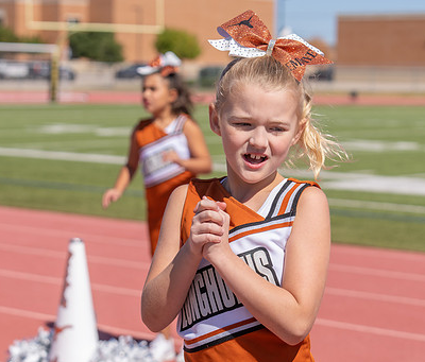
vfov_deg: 14.8
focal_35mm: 108
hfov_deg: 17.3
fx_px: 1394
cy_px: 222
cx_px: 248
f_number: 4.5
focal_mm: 70
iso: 100
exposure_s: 1/1000
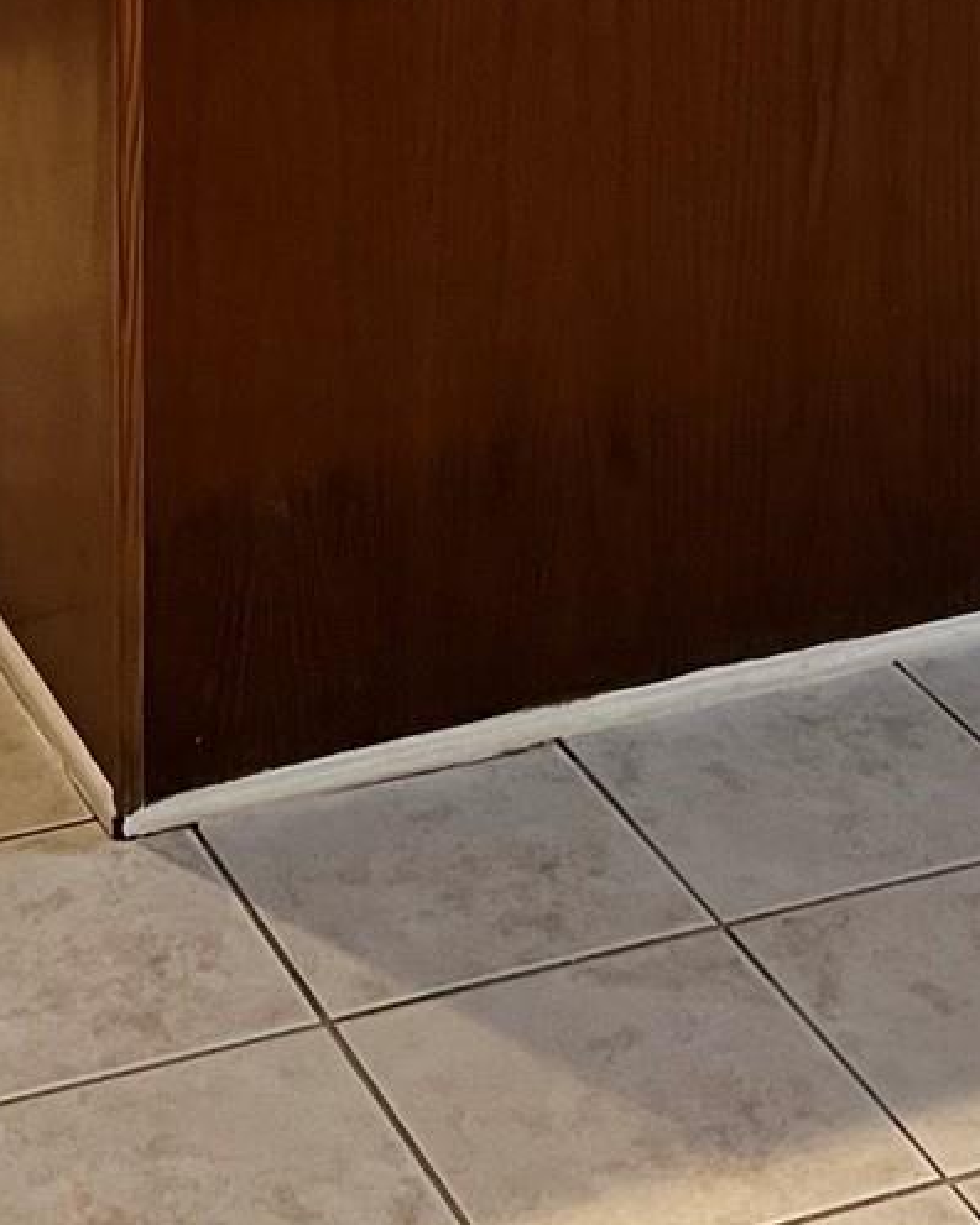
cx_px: 334
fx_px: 3807
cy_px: -651
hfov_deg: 14.6
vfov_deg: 16.5
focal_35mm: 105
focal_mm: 5.7
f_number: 1.5
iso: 160
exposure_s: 1/60
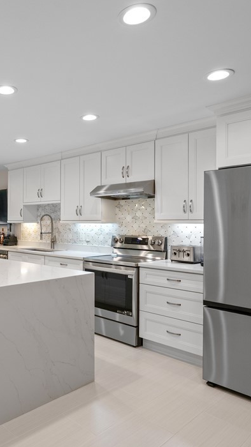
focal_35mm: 26
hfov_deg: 41.2
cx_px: 29
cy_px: 222
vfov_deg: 71.9
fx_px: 307
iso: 400
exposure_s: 1/50
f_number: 8
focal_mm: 16
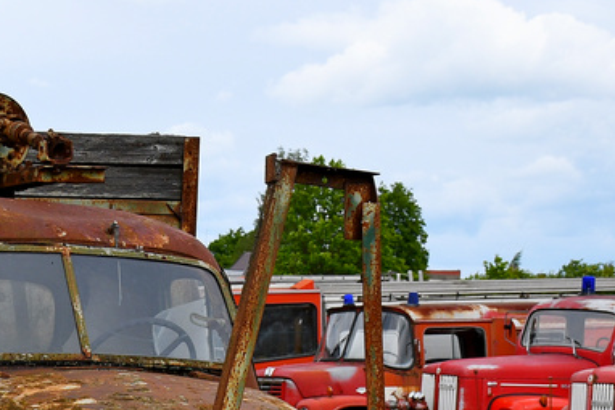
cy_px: 282
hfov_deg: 13.3
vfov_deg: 9.0
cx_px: 34
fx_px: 2615
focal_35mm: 153
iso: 200
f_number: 6.3
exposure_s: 1/800
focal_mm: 30
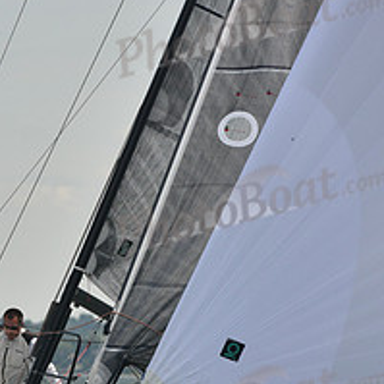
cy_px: 333
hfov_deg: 3.5
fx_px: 6225
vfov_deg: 3.5
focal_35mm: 496
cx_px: 17
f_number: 5.6
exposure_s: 1/1250
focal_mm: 200
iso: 320
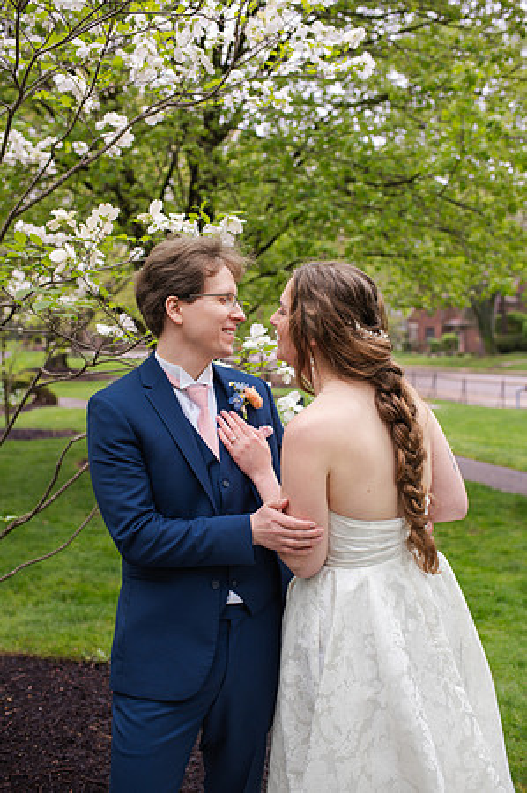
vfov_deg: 54.5
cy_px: 396
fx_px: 770
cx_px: 264
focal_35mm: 35
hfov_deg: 37.8
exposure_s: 1/320
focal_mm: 35
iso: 100
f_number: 3.2
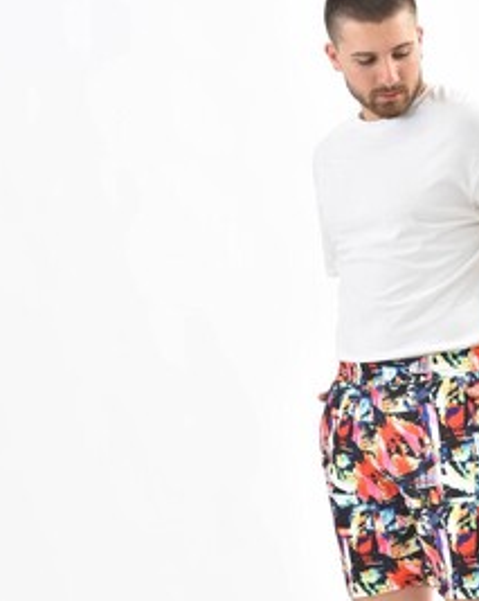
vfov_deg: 14.5
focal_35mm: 133
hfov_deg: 11.5
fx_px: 2361
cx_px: 373
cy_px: 425
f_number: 7.1
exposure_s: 1/160
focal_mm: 70
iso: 100
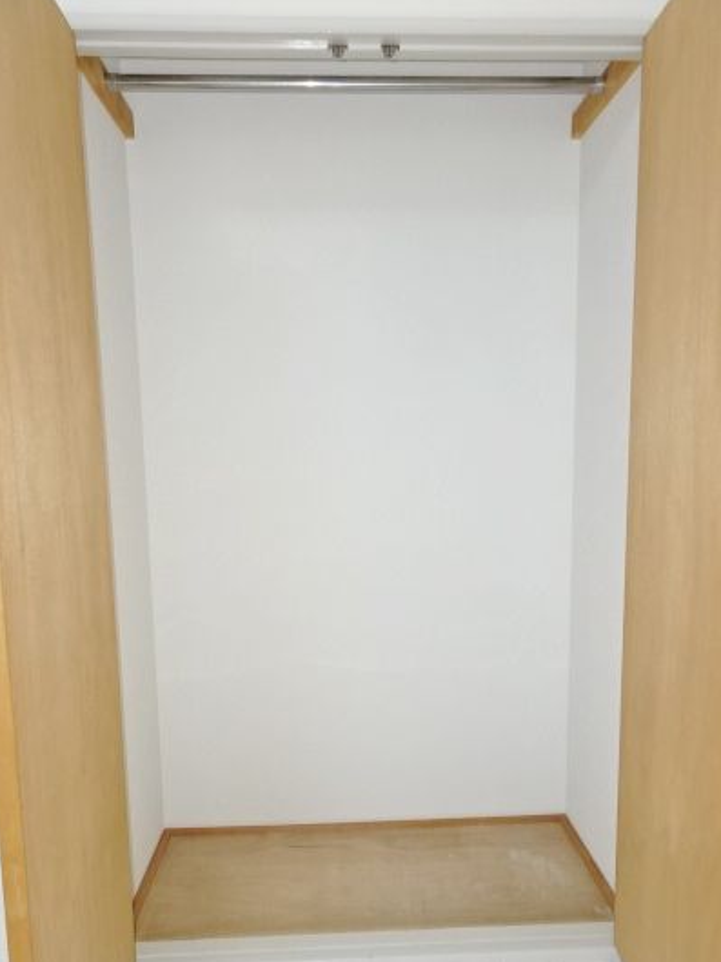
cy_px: 566
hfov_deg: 48.2
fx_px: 806
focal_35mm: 29
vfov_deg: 61.3
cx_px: 376
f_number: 3.5
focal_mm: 4.1
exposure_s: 1/30
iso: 200
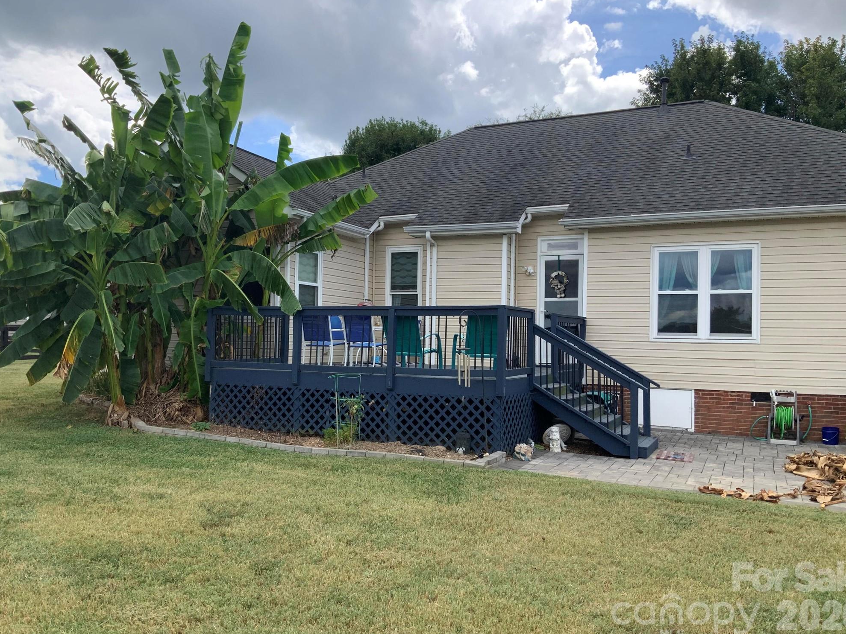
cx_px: 431
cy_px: 318
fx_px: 733
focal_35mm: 30
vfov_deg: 46.8
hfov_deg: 60.0
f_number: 1.8
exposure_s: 1/1015
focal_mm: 3
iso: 16
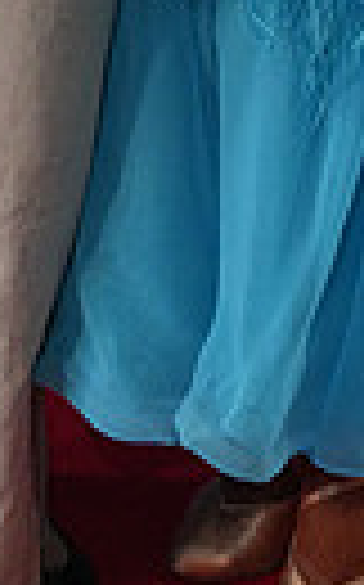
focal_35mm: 155
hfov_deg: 8.4
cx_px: 119
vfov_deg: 11.9
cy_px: -626
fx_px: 2466
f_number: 7.1
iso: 3200
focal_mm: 34
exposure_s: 1/200
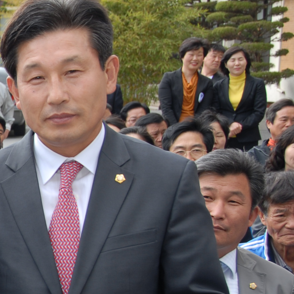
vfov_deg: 13.1
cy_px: 207
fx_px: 1278
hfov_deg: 12.3
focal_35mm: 133
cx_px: -182
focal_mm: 32
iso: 100
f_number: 7.1
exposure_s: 1/80
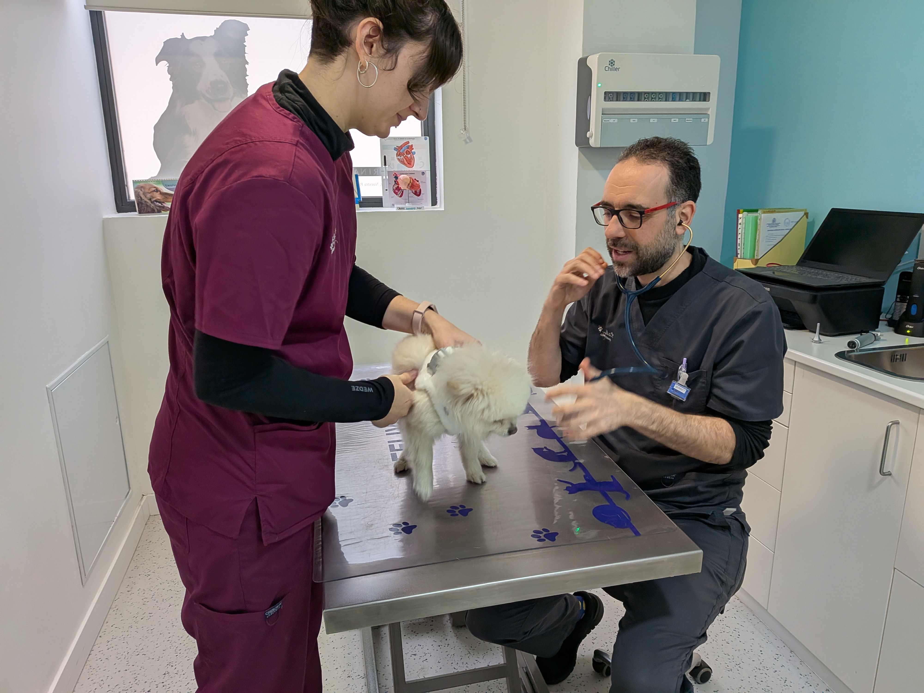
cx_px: 462
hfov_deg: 71.6
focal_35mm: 24
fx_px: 641
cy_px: 346
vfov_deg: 56.8
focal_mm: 4.53
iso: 79
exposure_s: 1/100
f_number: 1.7
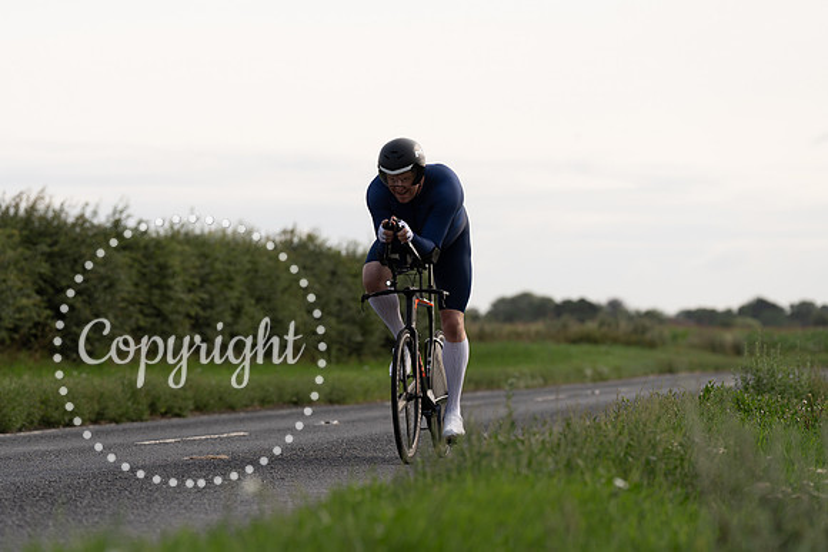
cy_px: 276
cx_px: 414
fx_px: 3313
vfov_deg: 9.5
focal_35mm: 144
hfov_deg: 14.2
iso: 160
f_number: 4
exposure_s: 1/1000
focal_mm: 144
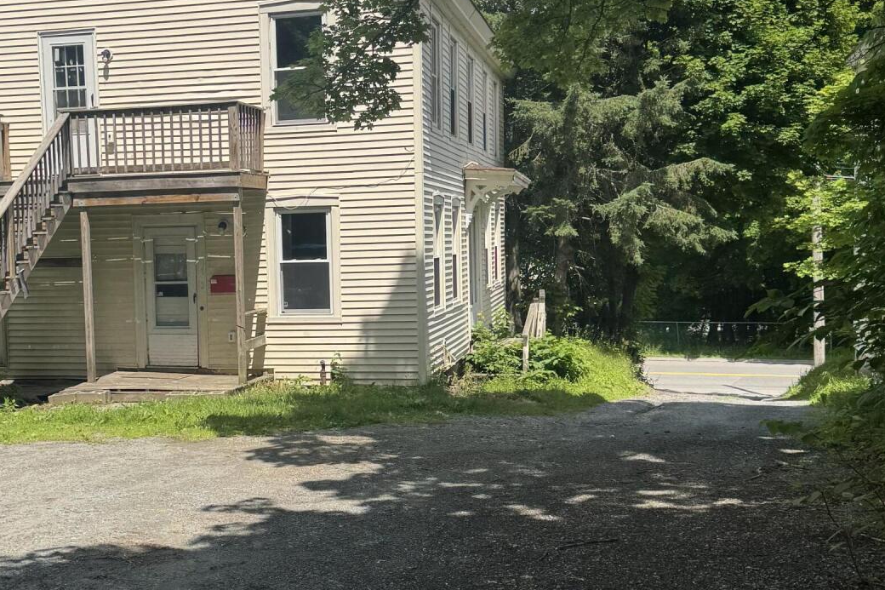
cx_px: 294
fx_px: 1180
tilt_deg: -3.0
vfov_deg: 28.0
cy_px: 338
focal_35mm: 48
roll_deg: +2.5
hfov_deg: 40.6
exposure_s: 1/3802
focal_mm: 6.76
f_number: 1.78
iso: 80
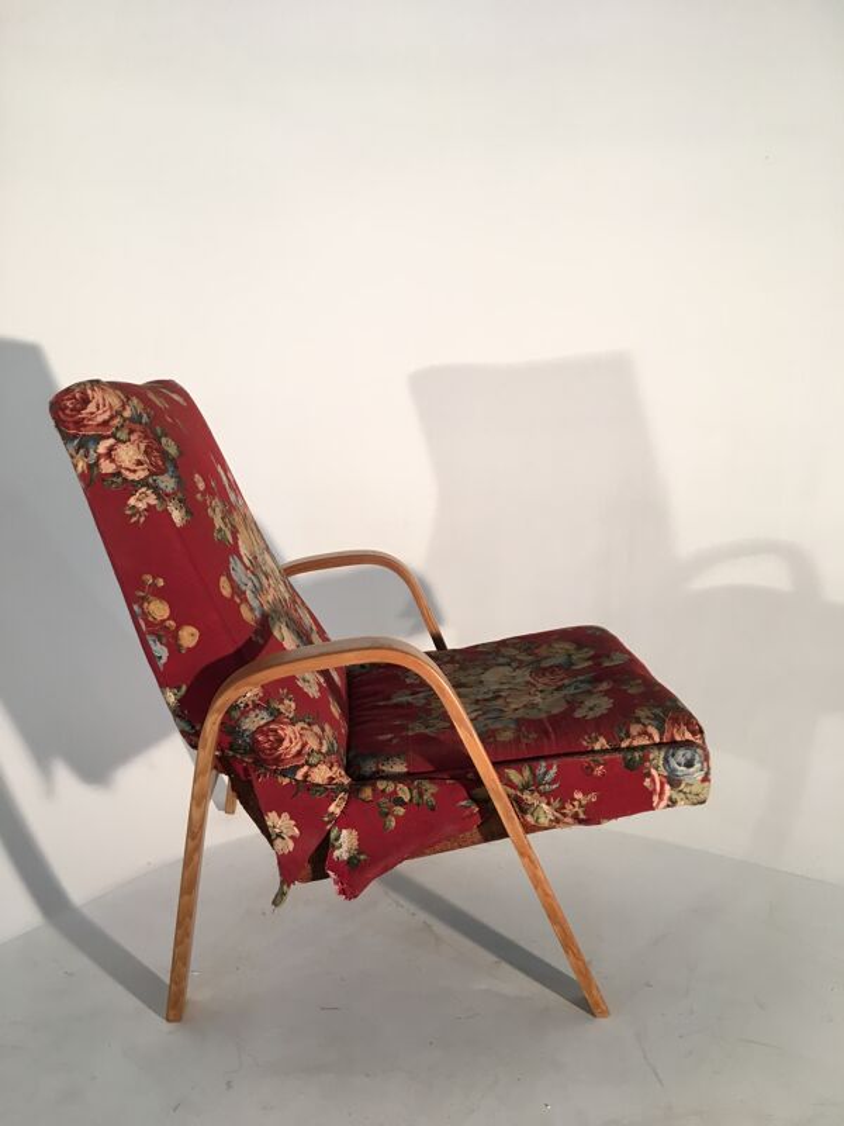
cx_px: 422
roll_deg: -1.4
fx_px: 943
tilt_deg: -6.8
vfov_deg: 61.7
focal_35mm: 29
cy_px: 563
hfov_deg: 48.2
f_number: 2.2
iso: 100
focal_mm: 4.15
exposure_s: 1/33
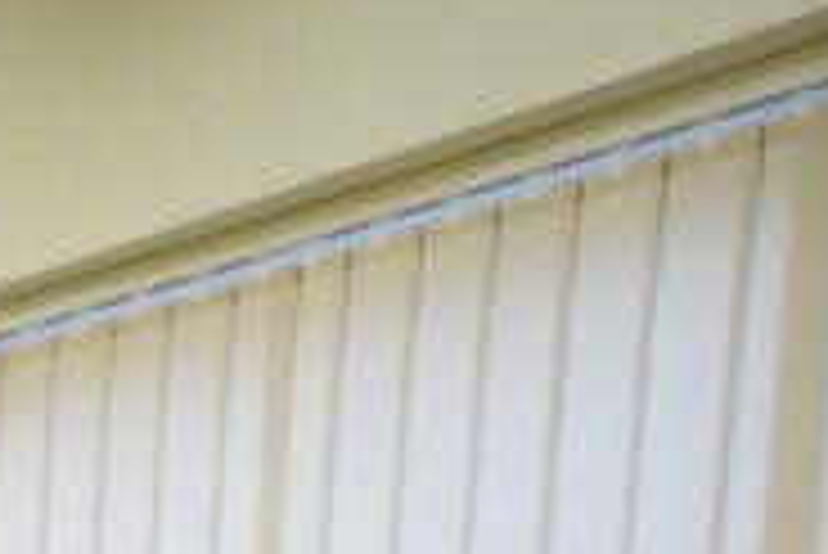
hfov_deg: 14.1
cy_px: 1484
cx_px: -927
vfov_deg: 9.8
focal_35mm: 117
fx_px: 2693
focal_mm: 14
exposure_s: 1/60
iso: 1250
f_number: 4.8
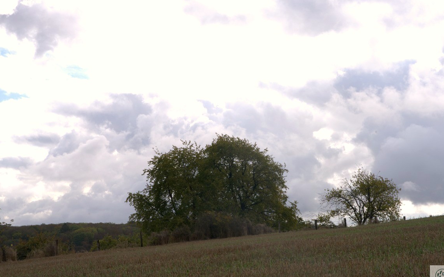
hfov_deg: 29.4
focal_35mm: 70
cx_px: 227
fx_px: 847
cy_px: 140
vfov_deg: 18.6
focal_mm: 65
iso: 500
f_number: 20
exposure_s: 1/125
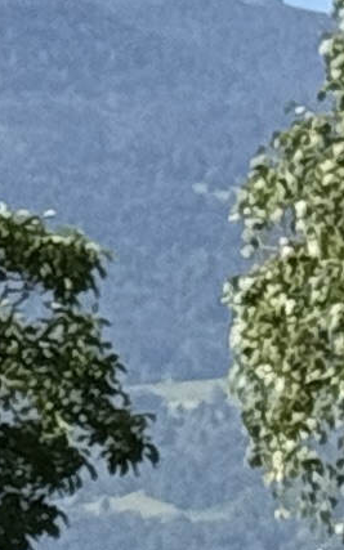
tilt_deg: -1.6
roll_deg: +0.0
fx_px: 7213
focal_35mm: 481
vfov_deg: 4.3
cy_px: 956
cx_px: -1746
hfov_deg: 2.6
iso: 64
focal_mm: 6.76
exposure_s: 1/2959
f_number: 1.78
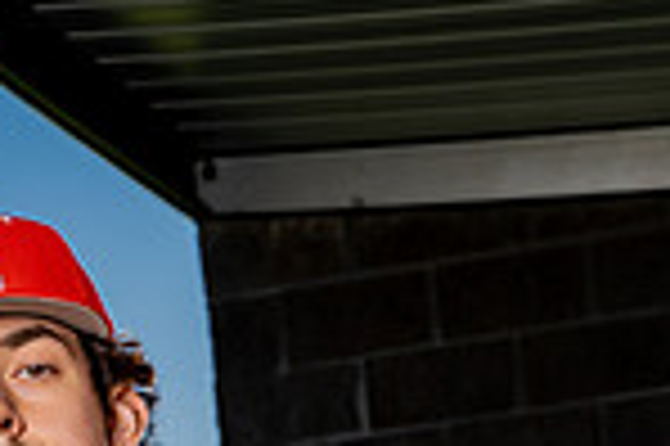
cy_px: 973
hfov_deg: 10.1
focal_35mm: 203
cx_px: 31
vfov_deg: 6.5
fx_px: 3774
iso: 200
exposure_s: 1/250
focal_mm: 67
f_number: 9
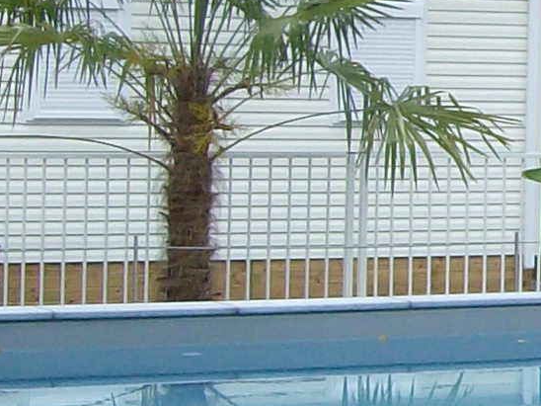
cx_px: 826
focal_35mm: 169
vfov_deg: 8.7
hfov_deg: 11.2
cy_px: 19
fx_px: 2641
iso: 100
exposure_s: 1/543
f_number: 4.7
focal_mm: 6
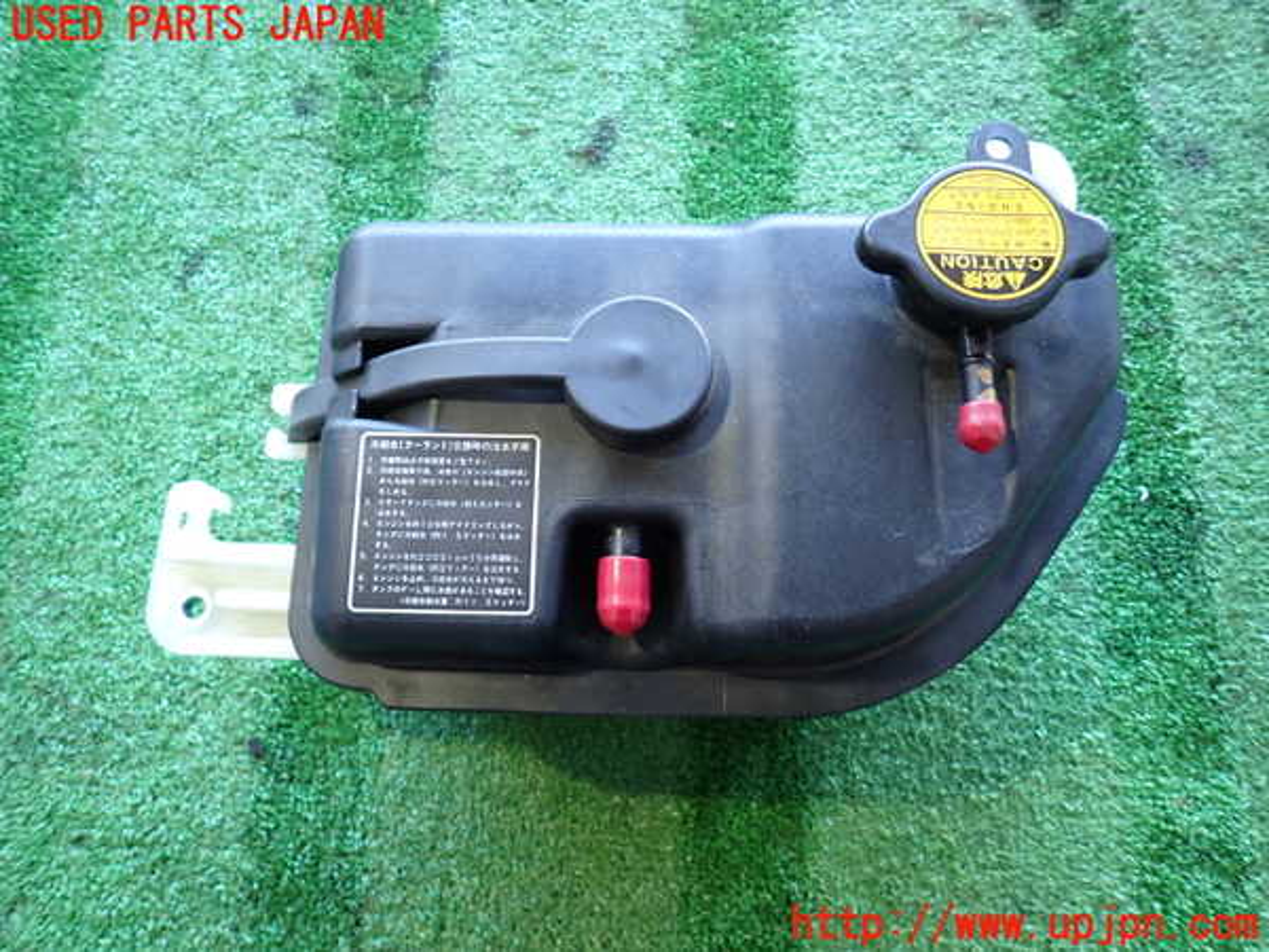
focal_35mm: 25
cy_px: 476
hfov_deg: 69.4
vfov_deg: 54.9
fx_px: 916
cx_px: 634
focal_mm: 4.5
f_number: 2
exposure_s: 1/40
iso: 200
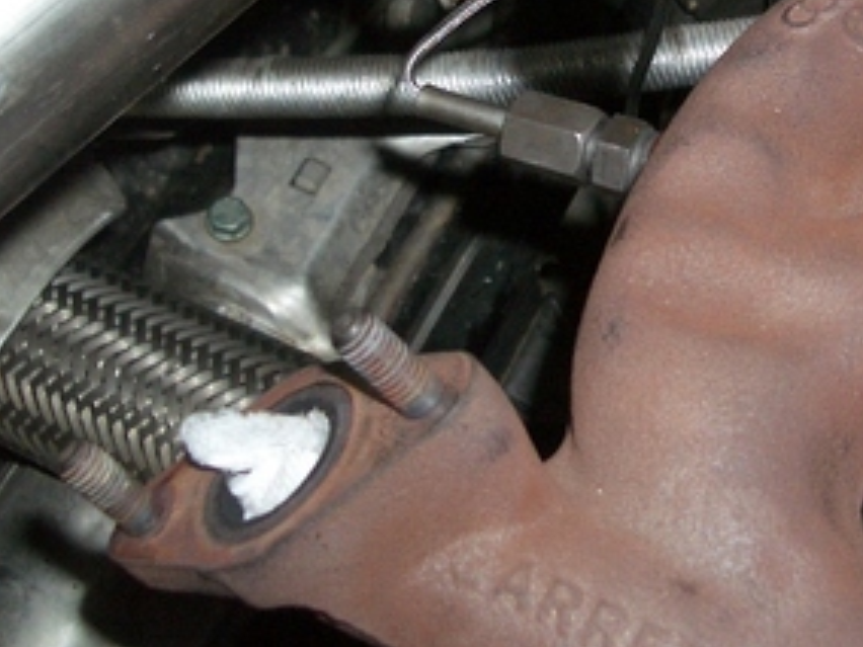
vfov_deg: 19.7
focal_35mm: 74
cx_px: 580
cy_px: 134
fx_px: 1845
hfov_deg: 26.2
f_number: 2.6
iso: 100
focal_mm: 5.8
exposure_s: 1/60
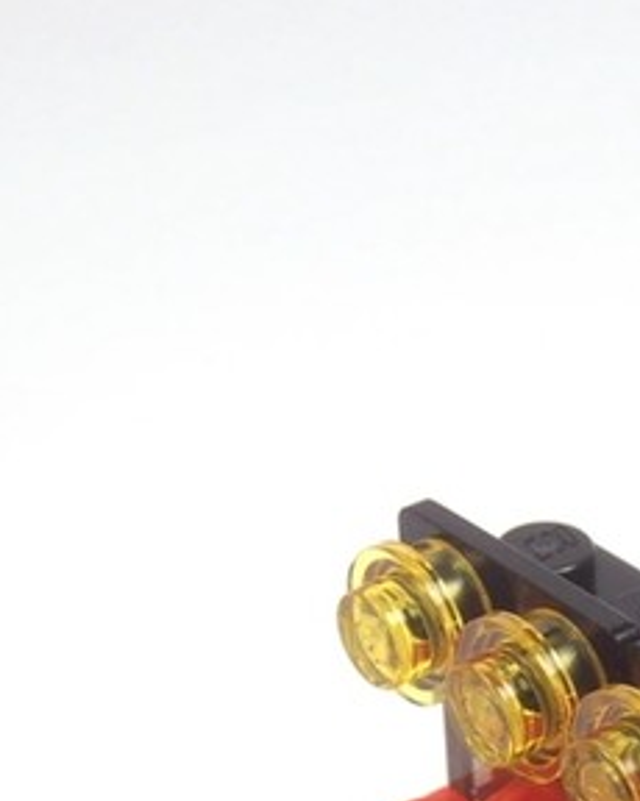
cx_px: 693
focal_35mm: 113
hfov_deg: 13.4
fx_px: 2678
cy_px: 866
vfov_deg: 16.5
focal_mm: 6.61
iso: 80
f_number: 3.9
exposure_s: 1/100
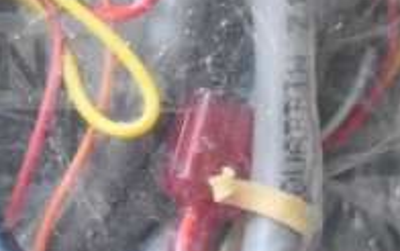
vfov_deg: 8.6
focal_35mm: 152
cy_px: -52
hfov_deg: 13.3
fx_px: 1659
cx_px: -116
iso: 6400
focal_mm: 32
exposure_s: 1/200
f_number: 7.1
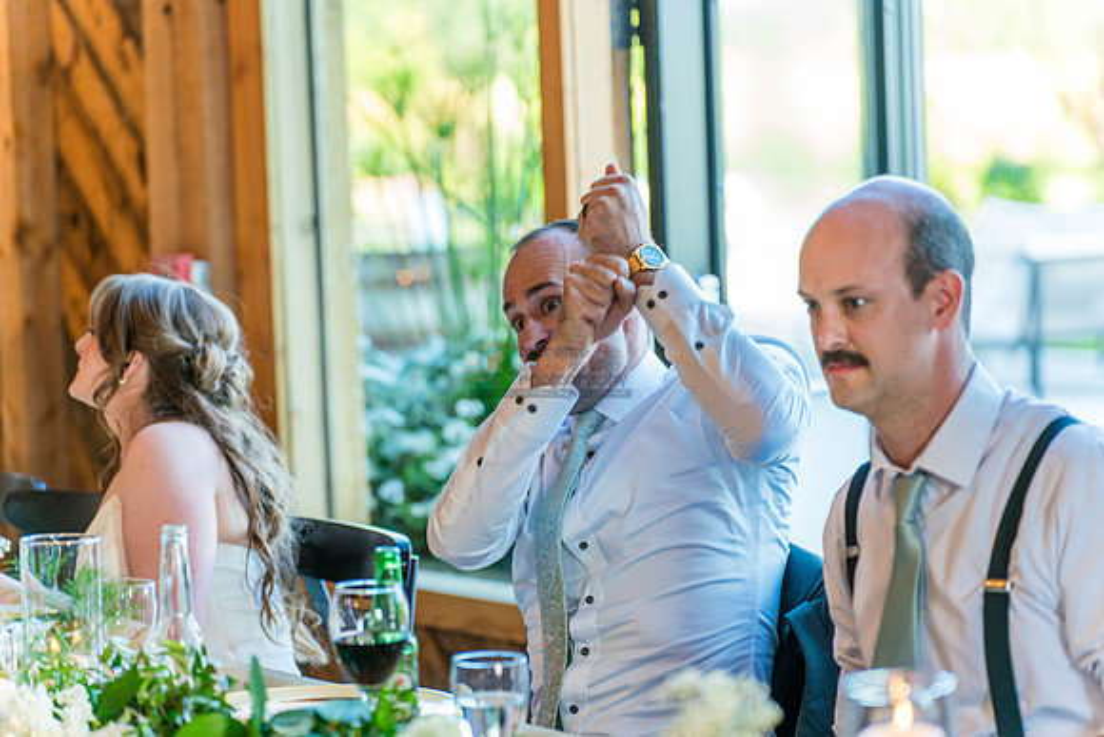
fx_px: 3374
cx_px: 552
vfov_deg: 12.5
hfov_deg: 18.6
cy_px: 368
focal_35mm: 110
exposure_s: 1/320
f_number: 2.8
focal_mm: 110
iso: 1000
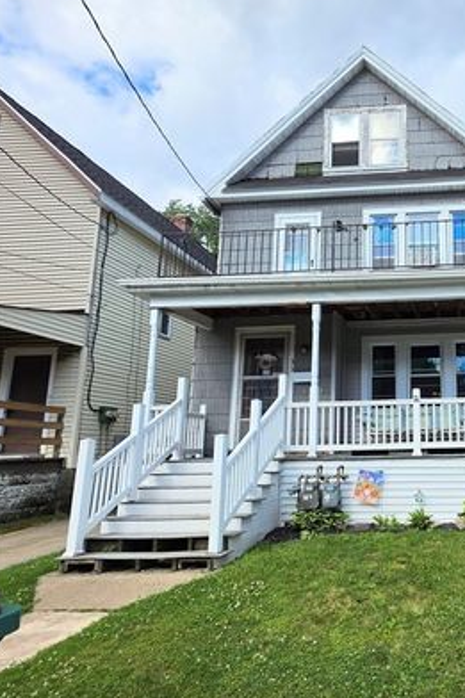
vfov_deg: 76.1
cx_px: 438
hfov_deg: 47.9
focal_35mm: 23
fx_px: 446
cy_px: 366
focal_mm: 2.2
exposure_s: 1/1864
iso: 32
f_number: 1.9
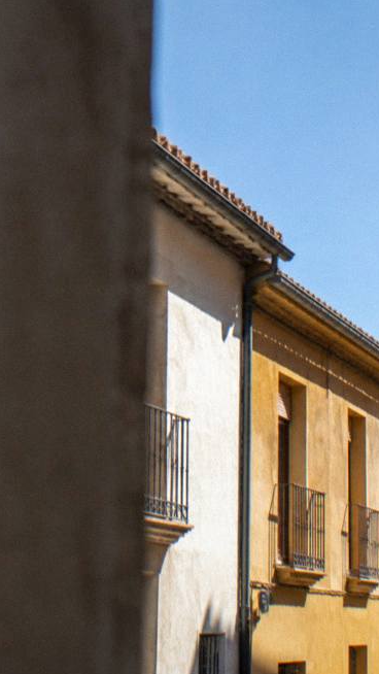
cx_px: 314
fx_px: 1000
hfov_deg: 21.1
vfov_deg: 37.2
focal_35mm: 56
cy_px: 340
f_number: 10
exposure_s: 1/200
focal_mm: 35
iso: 500
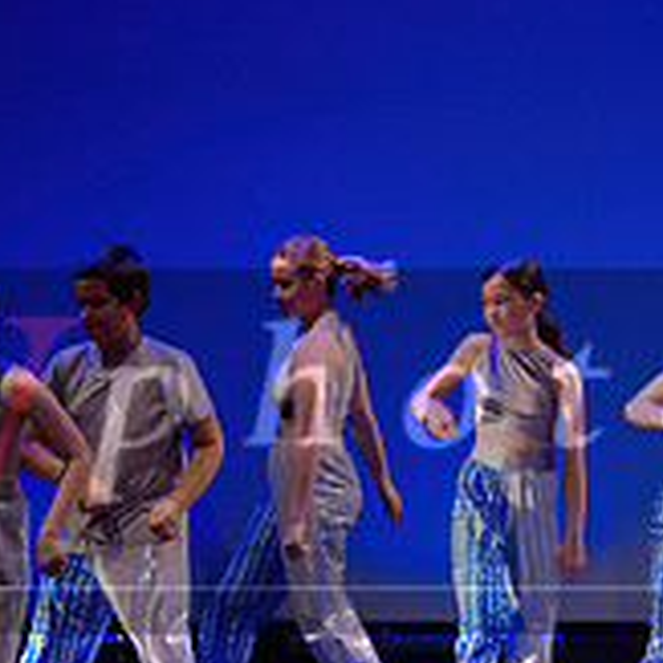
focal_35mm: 265
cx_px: 855
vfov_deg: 6.6
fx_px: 5742
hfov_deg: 6.6
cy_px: 301
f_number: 2.8
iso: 1600
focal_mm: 82
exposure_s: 1/250
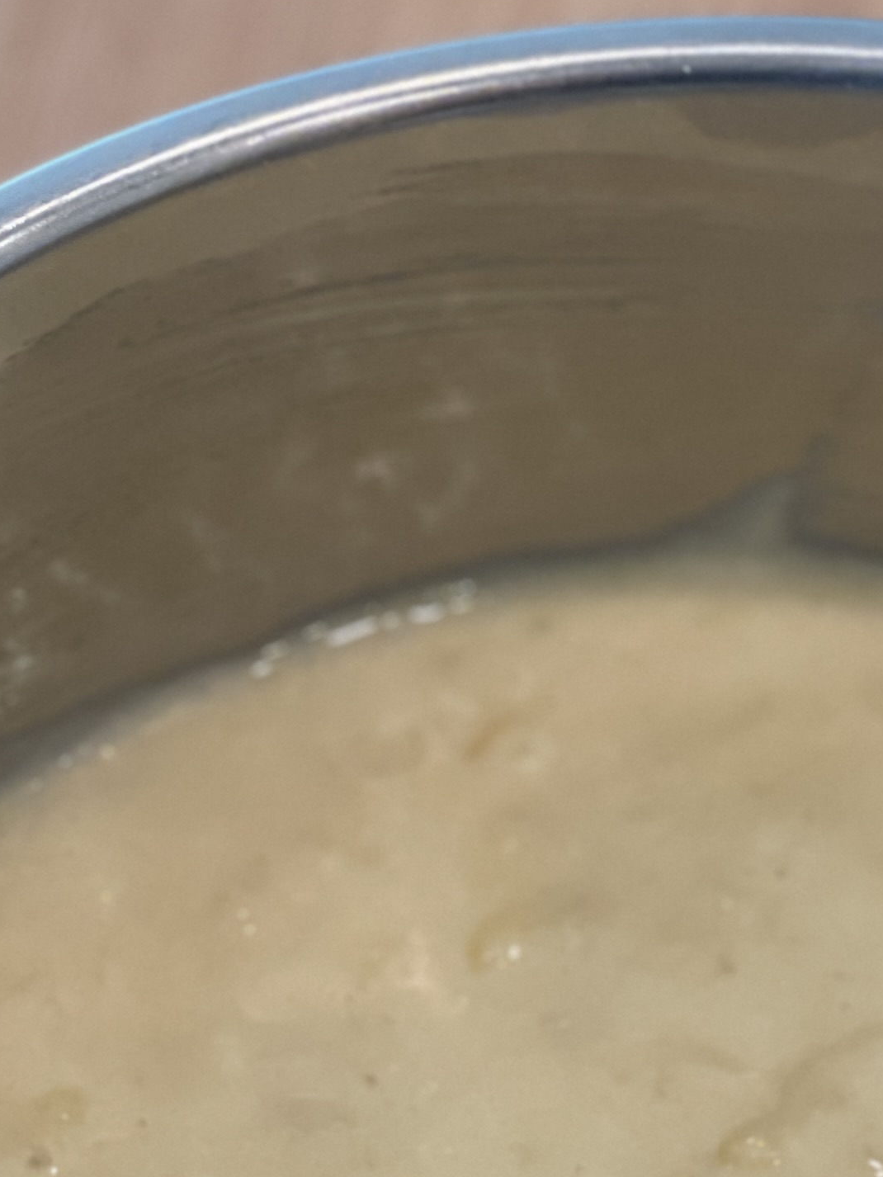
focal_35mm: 147
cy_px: 1085
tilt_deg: -50.8
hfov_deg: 10.1
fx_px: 4998
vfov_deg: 13.3
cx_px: 748
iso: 200
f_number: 2
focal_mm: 6
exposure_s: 1/120
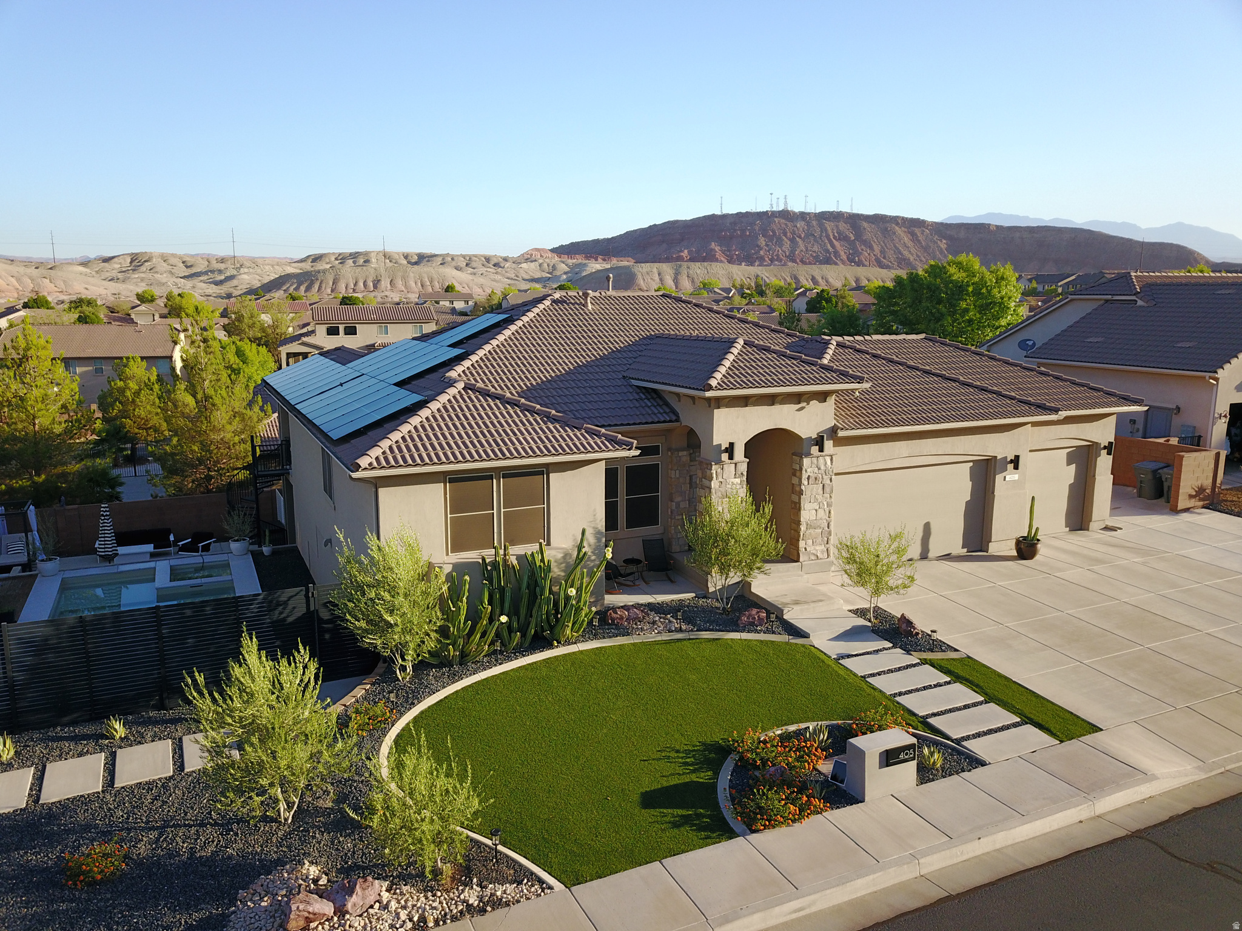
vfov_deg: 53.1
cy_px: 466
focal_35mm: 26
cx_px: 621
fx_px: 933
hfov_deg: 67.3
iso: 100
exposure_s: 1/533
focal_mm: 4.73
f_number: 2.2
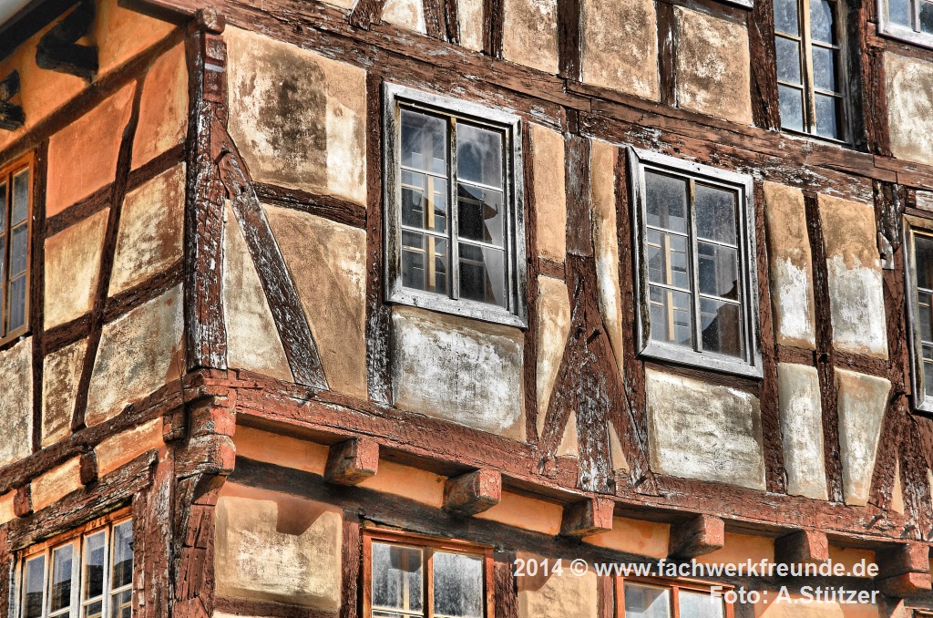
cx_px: 466
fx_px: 2638
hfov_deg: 20.1
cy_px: 309
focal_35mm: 102
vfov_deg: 13.4
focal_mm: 68
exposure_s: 1/400
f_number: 7.1
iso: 400
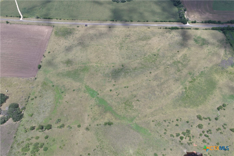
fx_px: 182
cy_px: 78
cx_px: 117
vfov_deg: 46.4
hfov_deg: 65.5
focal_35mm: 28
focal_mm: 14.45
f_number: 2.8
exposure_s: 1/1000
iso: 100
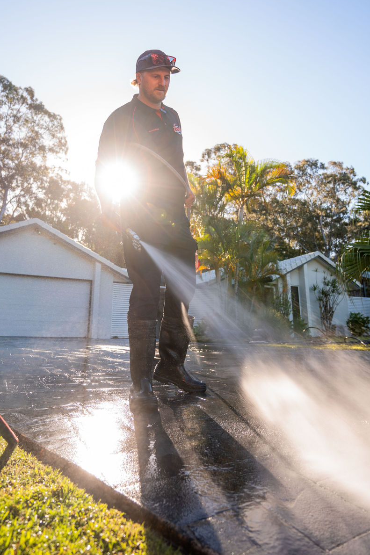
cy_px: 234
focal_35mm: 22
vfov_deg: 78.0
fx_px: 339
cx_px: 191
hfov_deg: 57.2
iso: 125
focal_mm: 17
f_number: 2.8
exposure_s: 1/400
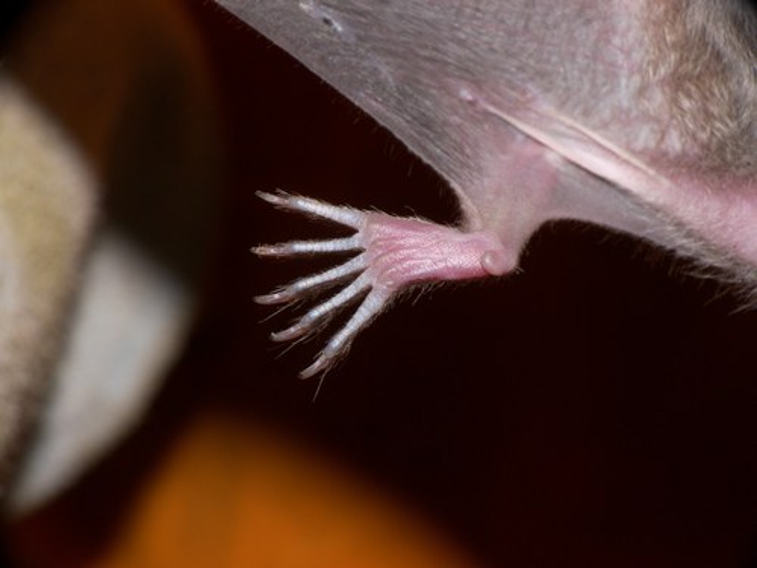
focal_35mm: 140
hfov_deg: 14.1
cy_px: 284
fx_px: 3062
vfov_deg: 10.6
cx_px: 378
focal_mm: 29.4
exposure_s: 1/125
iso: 50
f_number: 8
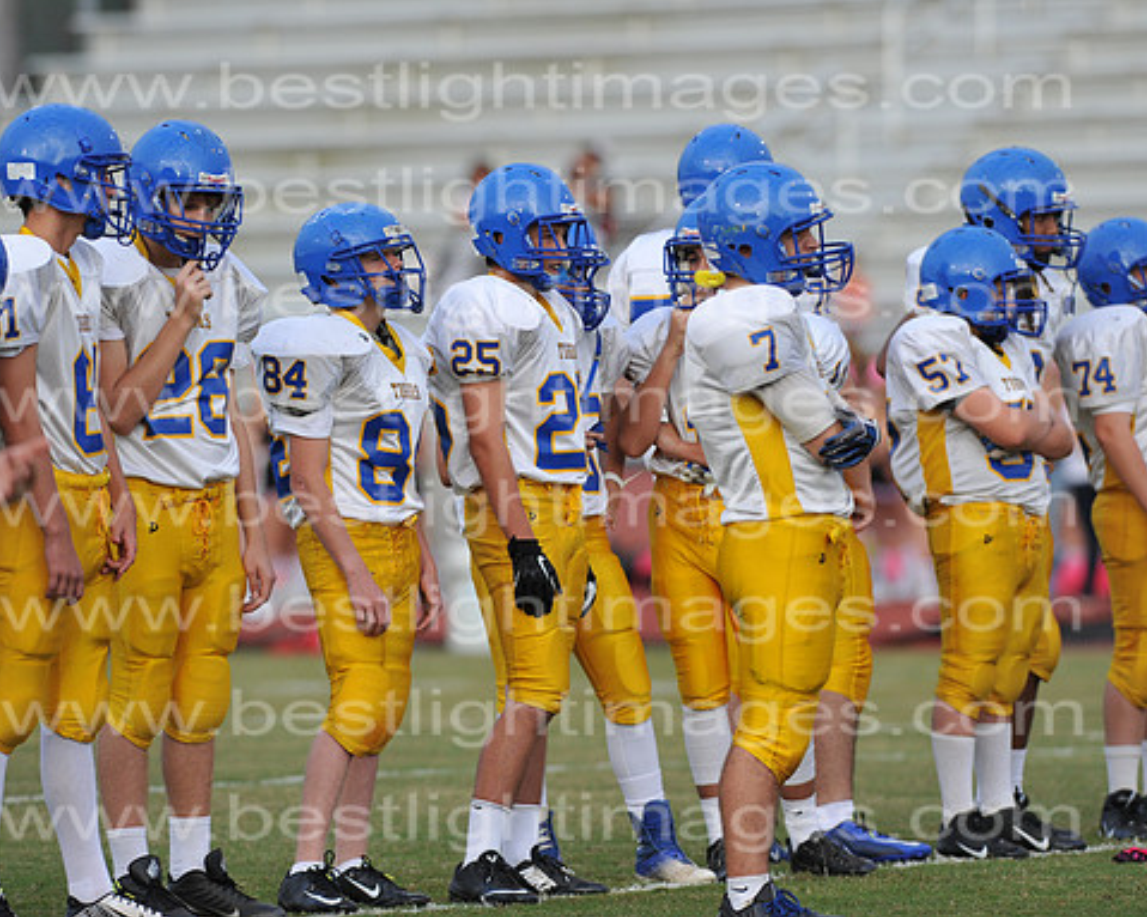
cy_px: 457
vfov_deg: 4.5
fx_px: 11573
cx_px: 541
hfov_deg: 5.7
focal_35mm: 341
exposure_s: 1/2500
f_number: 4
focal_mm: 300
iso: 1000
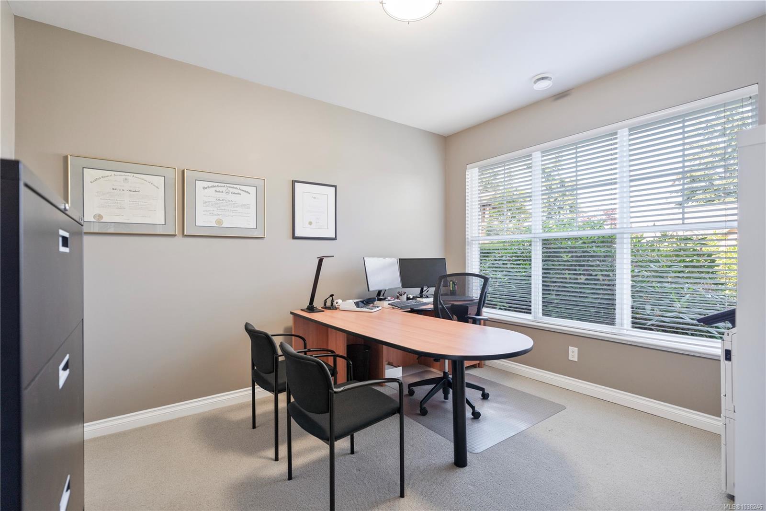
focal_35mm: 16
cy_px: 256
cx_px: 383
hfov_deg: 96.7
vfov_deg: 73.7
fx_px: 340
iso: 250
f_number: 3.5
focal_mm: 16
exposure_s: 1/30
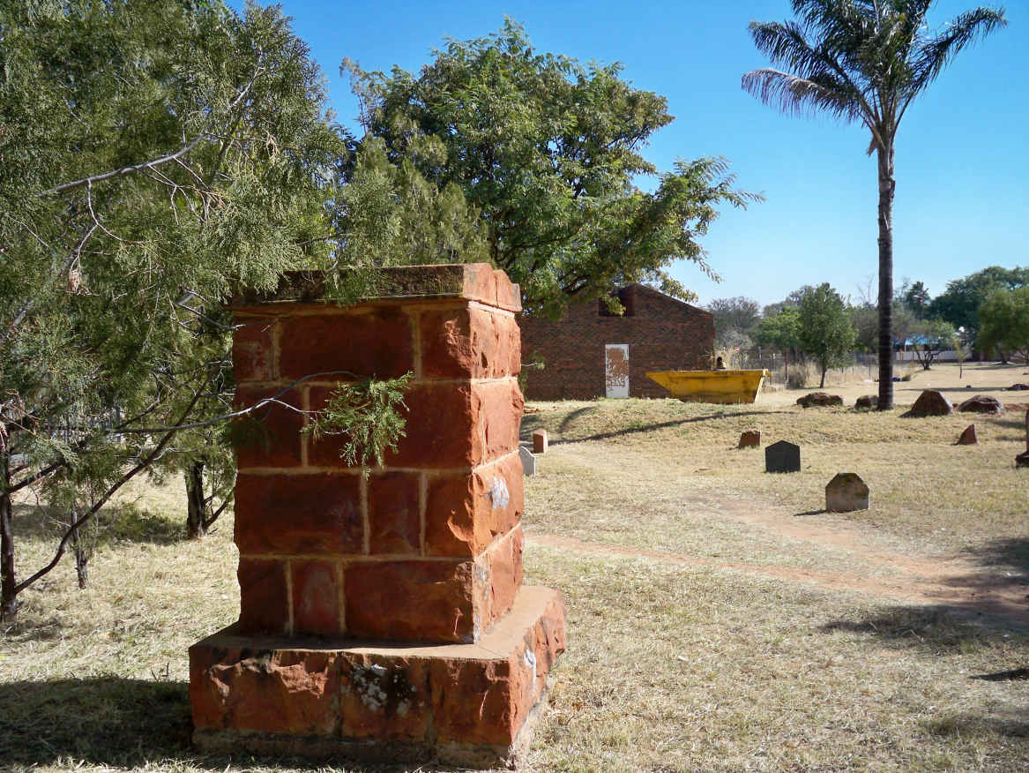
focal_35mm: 35
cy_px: 386
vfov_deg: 40.7
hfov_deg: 52.6
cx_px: 514
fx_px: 1041
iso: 80
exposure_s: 1/400
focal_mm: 6.3
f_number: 4.7
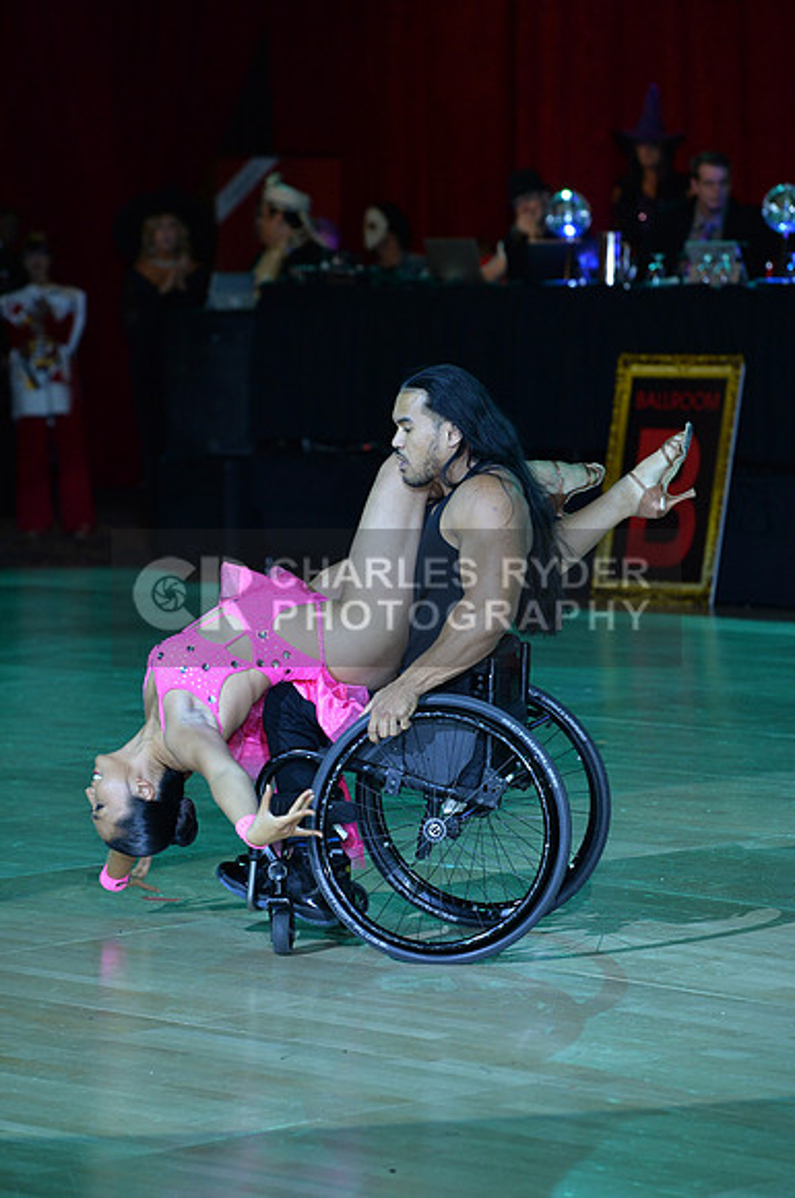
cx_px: 398
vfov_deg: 13.3
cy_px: 599
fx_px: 5149
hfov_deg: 8.8
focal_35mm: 155
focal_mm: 155
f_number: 5
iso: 2000
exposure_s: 1/250
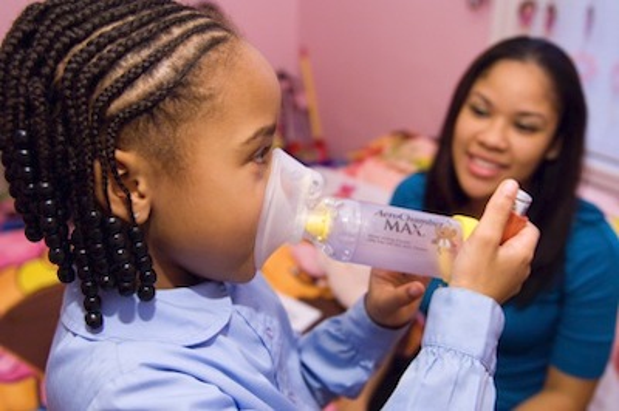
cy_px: 206
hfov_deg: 53.2
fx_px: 618
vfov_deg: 36.8
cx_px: 310
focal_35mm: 36
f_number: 2.8
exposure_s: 1/40
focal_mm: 24
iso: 400
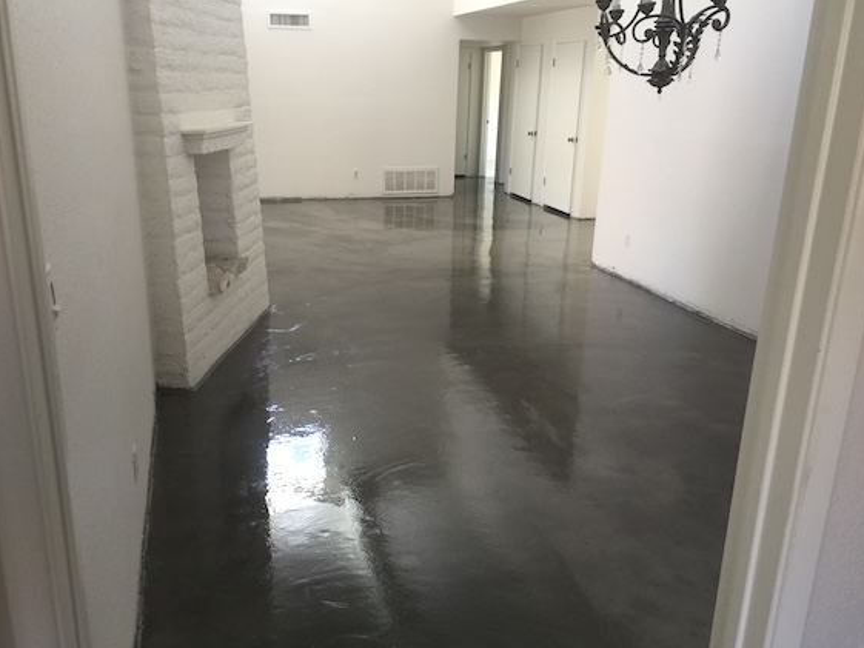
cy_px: 342
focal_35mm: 31
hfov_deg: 58.3
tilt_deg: -18.1
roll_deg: -1.1
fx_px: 774
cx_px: 407
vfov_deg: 45.4
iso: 50
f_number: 2.2
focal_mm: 4.15
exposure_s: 1/30
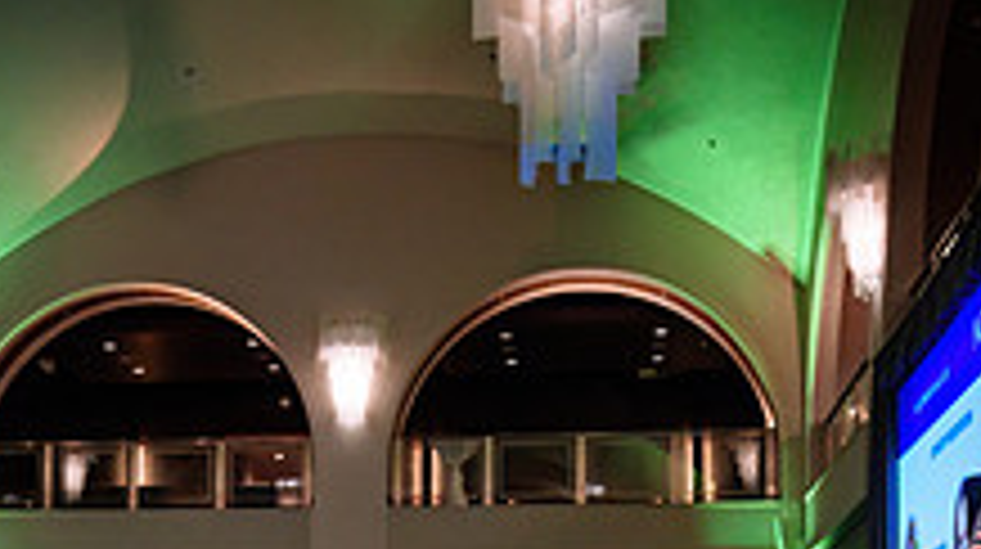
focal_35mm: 67
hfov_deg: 31.3
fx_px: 1741
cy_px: 641
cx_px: 342
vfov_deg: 17.2
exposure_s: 1/160
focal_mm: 24
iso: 1600
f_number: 3.2
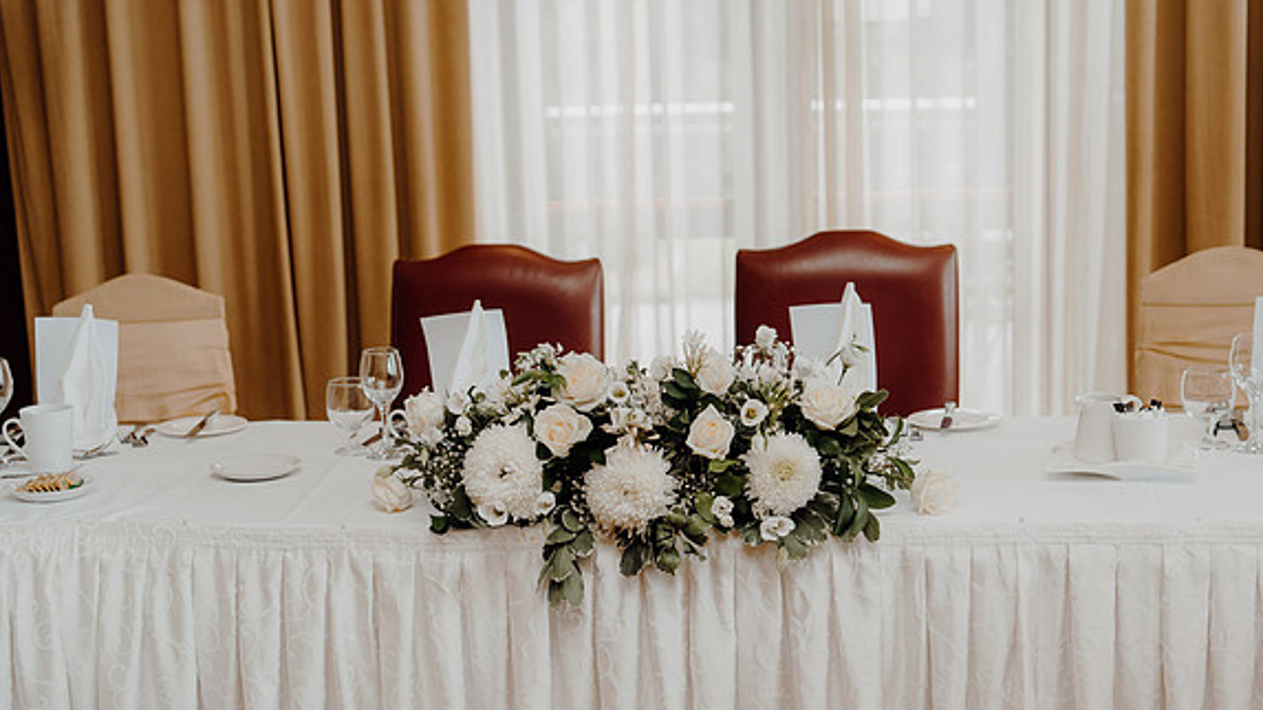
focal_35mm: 53
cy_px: 374
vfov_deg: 22.6
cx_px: 637
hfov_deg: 39.2
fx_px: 1775
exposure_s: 1/200
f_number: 2.8
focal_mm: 50
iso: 320
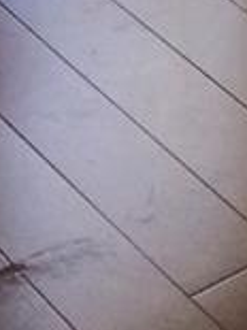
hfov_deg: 6.4
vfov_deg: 7.4
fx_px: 2220
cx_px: 190
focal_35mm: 233
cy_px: -709
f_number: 2.2
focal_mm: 4.12
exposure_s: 1/30
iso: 50
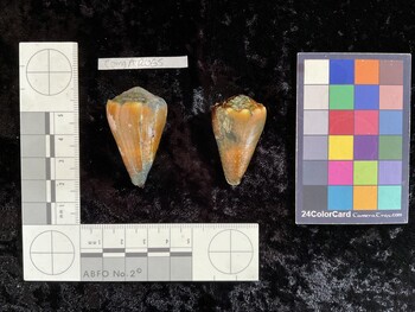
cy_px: 156
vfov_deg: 48.3
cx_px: 208
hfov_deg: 61.6
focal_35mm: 29
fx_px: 348
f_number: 1.8
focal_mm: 3
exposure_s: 1/60
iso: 160
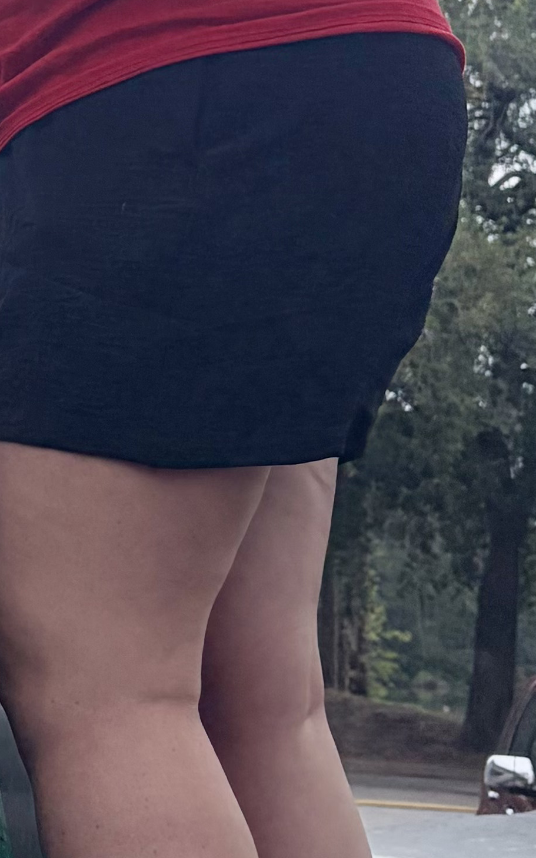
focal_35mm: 108
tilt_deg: +12.7
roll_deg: -3.9
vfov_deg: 18.9
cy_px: 48
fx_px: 2525
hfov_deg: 11.4
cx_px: -351
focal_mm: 5.96
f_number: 1.6
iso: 64
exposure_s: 1/4608
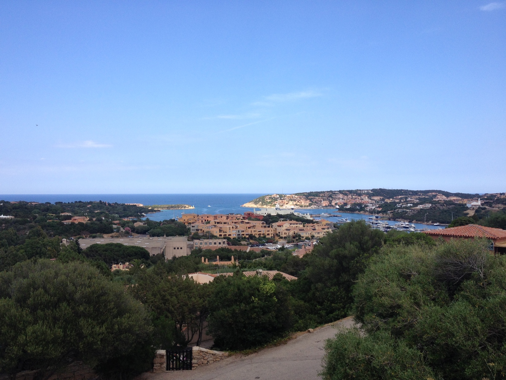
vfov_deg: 40.7
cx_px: 253
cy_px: 190
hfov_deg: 52.6
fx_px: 512
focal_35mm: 35
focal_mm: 4.28
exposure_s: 1/1082
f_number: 2.4
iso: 50
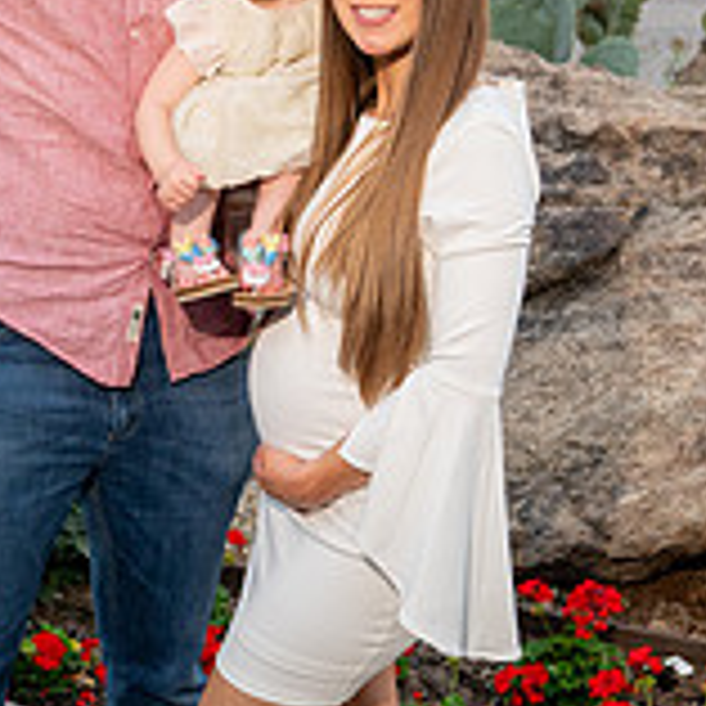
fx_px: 1961
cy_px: 265
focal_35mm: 85
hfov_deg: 20.2
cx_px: 135
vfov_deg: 20.4
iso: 2000
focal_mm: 35
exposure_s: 1/250
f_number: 4
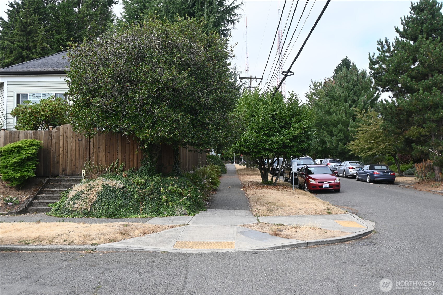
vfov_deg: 39.1
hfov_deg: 56.2
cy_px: 148
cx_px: 222
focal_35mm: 34
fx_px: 415
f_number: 6.3
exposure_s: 1/160
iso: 100
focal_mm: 22.5
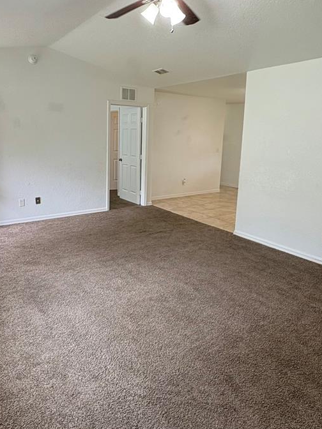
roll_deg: -1.4
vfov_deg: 69.1
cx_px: 138
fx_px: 310
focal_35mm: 25
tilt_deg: -8.1
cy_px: 186
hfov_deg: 54.7
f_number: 2.2
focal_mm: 2.22
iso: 125
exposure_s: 1/60
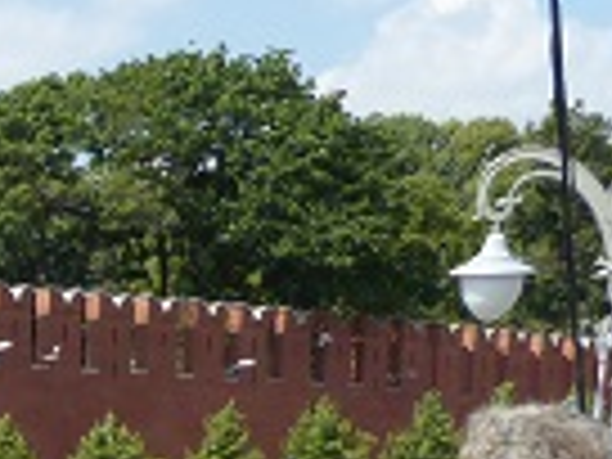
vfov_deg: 9.6
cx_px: -387
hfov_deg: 13.8
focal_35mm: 132
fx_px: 2334
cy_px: 1192
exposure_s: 1/800
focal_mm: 4.5
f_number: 4
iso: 100
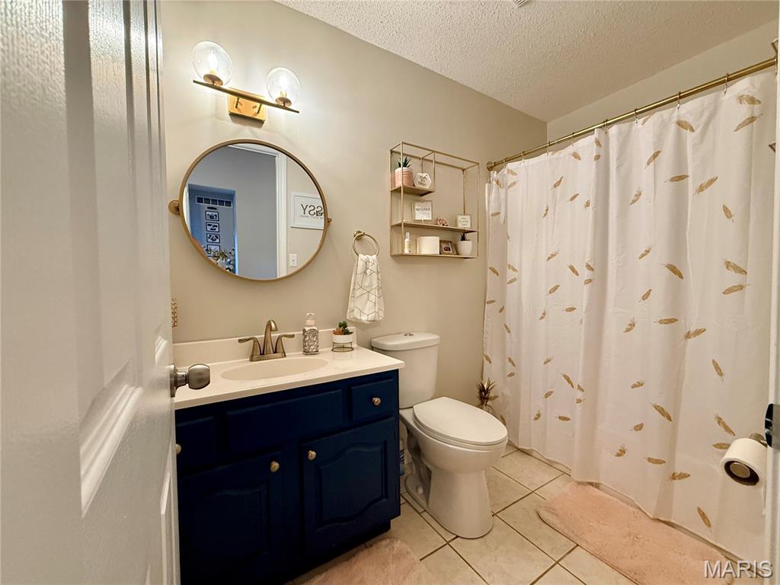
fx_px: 315
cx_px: 390
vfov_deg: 85.7
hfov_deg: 102.1
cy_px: 292
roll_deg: +0.6
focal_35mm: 14
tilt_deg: -2.0
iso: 320
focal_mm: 2.22
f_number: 2.2
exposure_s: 1/60
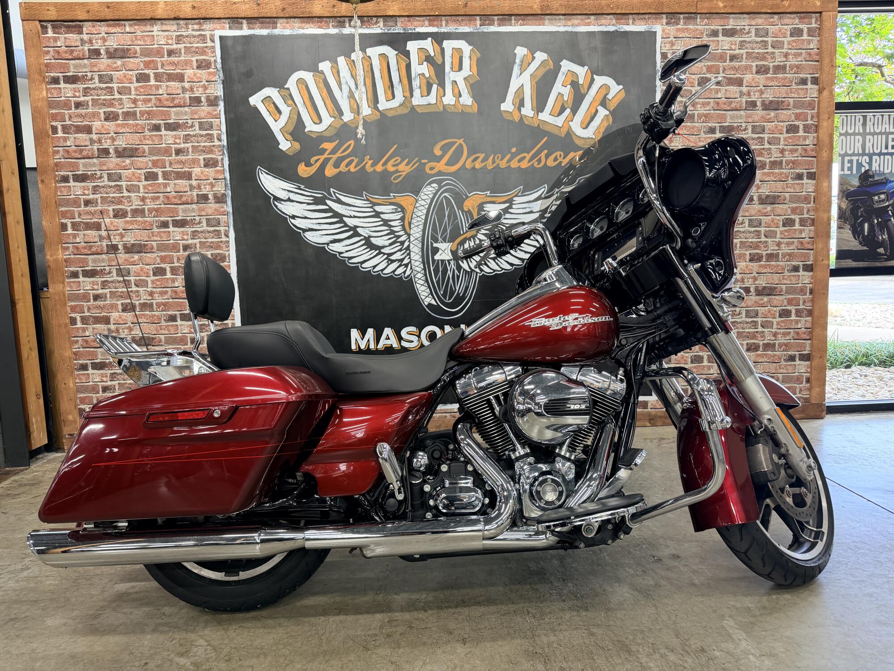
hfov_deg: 71.6
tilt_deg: -6.0
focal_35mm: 24
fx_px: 620
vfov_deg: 56.8
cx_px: 447
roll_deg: +1.8
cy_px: 336
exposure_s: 1/60
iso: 160
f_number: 1.78
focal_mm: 6.76
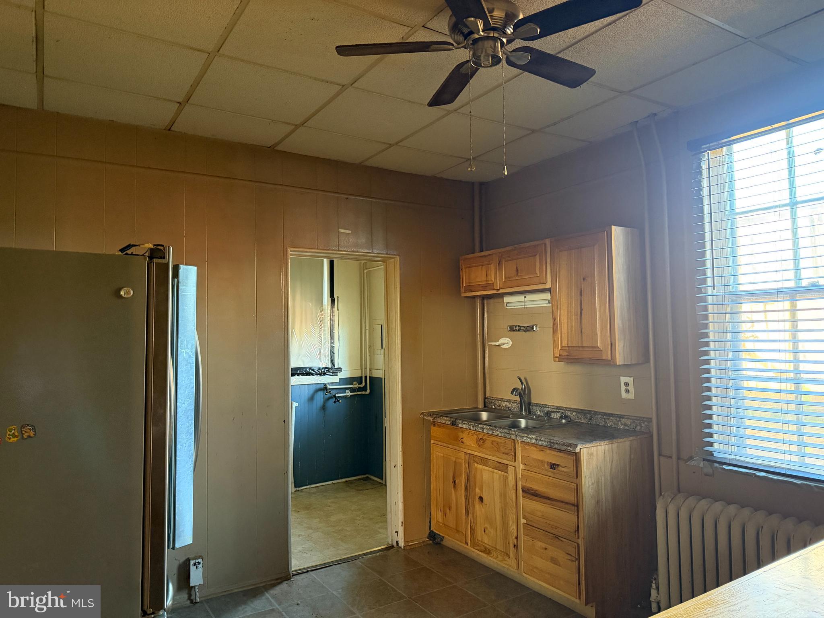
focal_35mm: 24
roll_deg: +1.2
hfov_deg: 71.6
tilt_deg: +2.1
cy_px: 309
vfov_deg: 56.8
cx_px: 412
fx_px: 571
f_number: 1.78
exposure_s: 1/51
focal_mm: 6.76
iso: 800
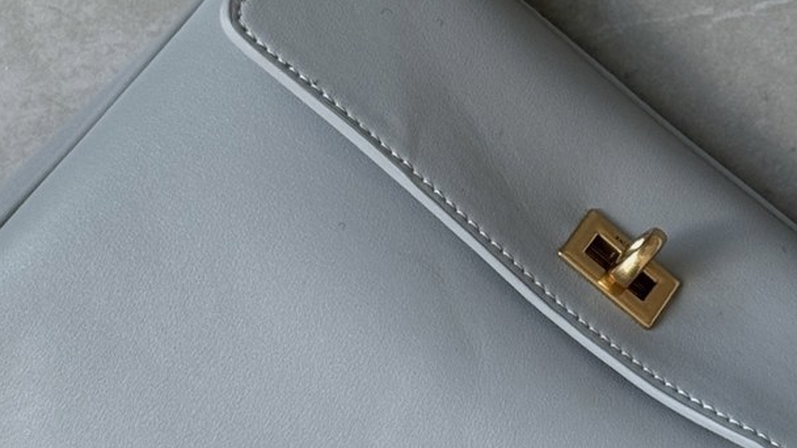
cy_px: 168
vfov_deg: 7.1
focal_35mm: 172
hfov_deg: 12.5
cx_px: 534
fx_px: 3635
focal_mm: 6.76
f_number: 1.78
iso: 100
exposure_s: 1/121
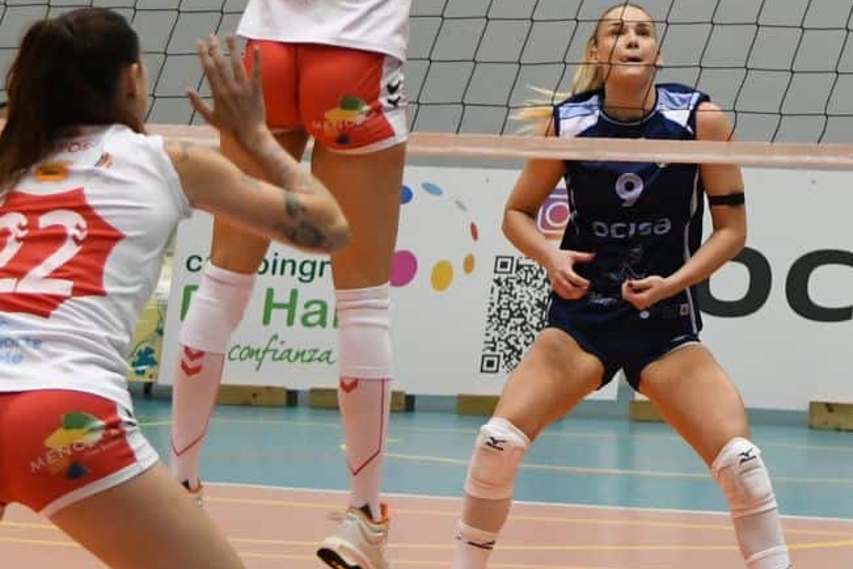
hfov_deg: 6.2
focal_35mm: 332
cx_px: 639
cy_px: -159
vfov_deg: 4.1
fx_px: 7866
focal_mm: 72
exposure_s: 1/500
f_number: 4.5
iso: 2800
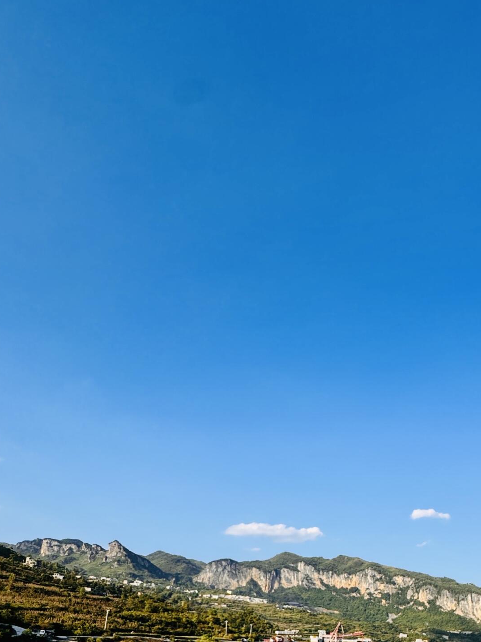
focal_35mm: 25
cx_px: 373
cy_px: 563
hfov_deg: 52.0
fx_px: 463
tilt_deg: +9.5
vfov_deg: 60.2
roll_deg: -2.1
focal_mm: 2.22
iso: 50
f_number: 2.2
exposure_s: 1/1880
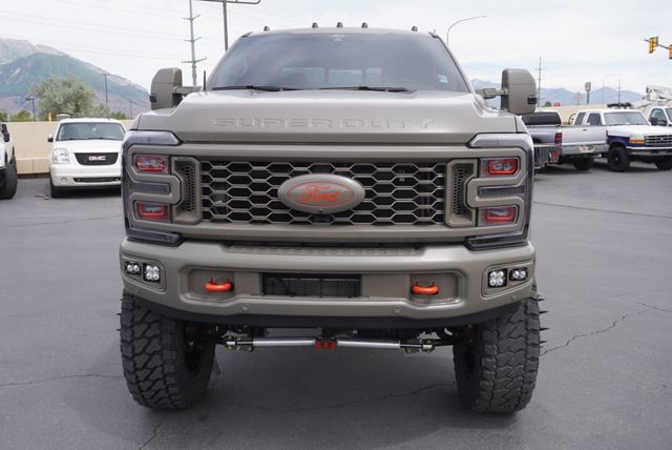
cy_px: 225
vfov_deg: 40.0
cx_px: 336
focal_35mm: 33
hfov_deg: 57.2
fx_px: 617
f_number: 7.1
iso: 100
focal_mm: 22
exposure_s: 1/160
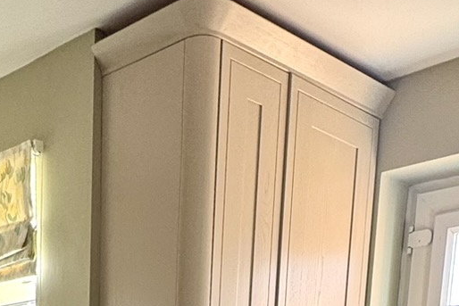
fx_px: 740
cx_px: 137
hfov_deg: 34.0
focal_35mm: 58
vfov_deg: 17.1
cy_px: 615
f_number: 2.2
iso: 80
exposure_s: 1/99
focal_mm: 2.22
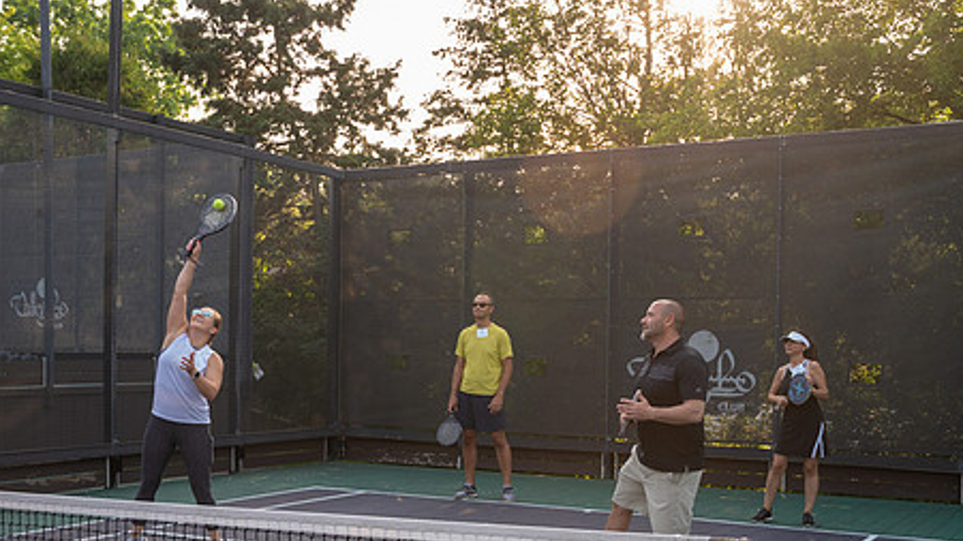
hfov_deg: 44.6
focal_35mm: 46
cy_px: 366
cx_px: 475
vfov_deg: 25.8
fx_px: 1174
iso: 640
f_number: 4
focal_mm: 31.5
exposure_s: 1/500
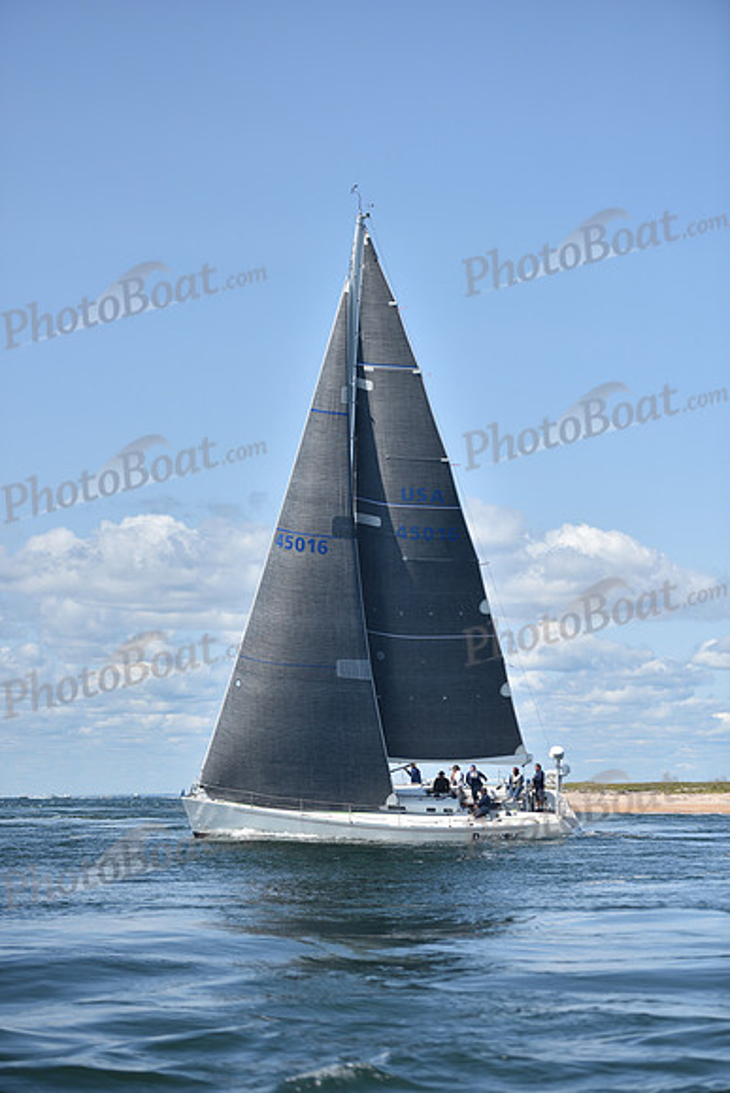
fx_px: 2888
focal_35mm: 95
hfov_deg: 14.4
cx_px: 365
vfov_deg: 21.5
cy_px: 546
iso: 250
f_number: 3.2
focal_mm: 95
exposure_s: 1/6400
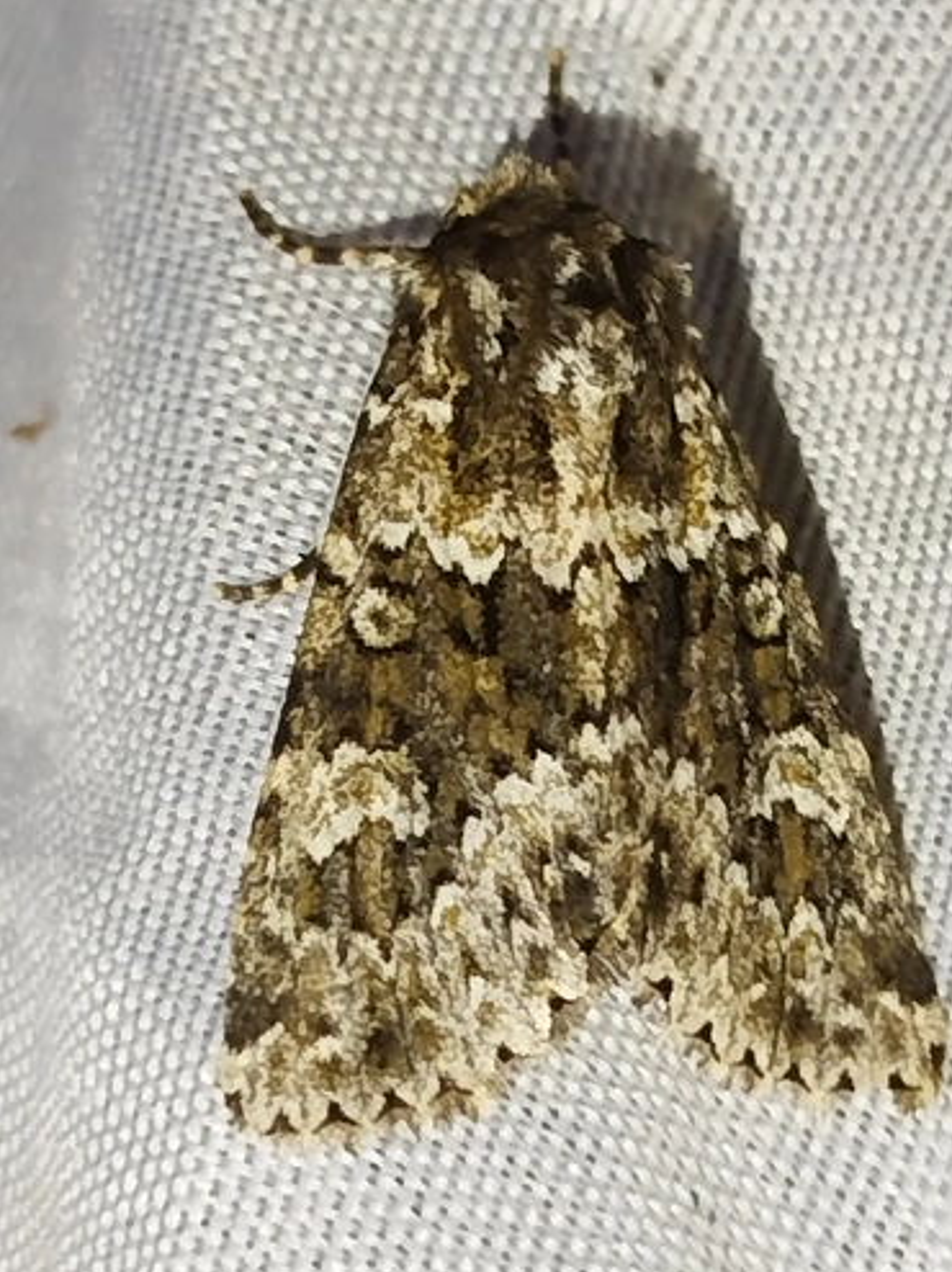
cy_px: 669
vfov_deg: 16.7
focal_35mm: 118
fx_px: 4331
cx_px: 571
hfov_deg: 12.5
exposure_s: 1/50
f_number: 1.7
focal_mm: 5.31
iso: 80
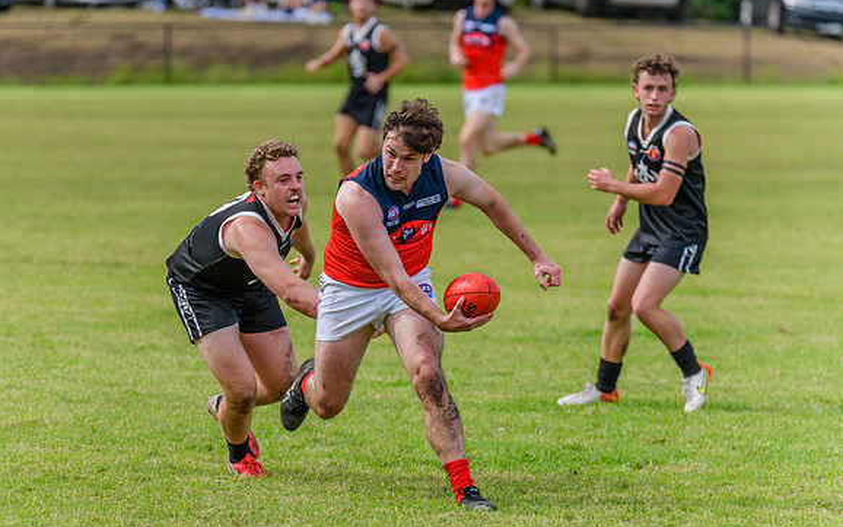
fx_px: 9234
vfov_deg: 3.3
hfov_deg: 5.2
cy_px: 302
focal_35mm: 402
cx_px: 383
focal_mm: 360
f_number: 6
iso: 900
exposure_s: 1/2000
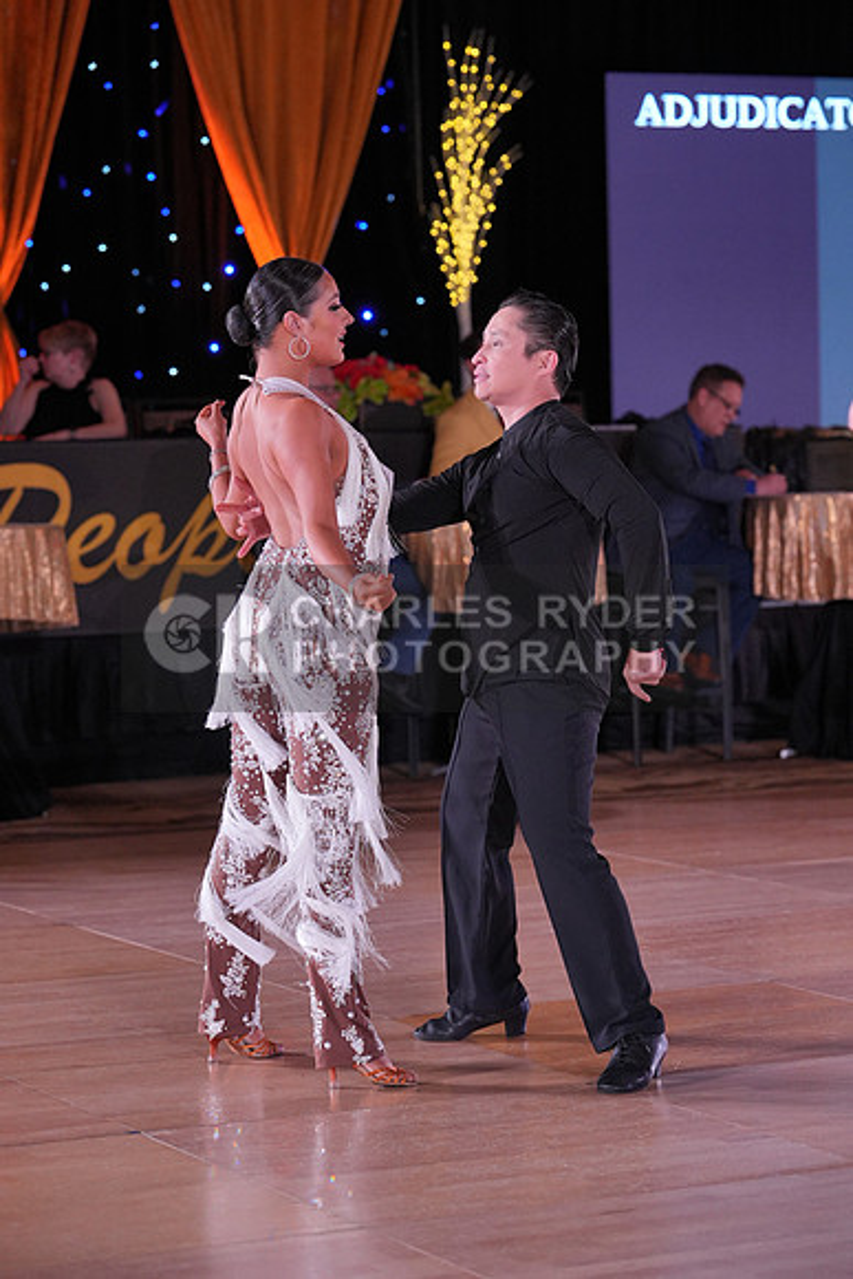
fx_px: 3552
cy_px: 640
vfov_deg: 20.4
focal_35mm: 100
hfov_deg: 13.7
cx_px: 426
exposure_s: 1/400
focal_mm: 100
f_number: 4
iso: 2000
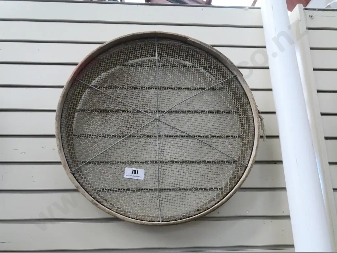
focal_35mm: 28
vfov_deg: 49.7
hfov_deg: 63.4
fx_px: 273
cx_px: 168
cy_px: 126
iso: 6400
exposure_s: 1/250
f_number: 5.6
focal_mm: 14
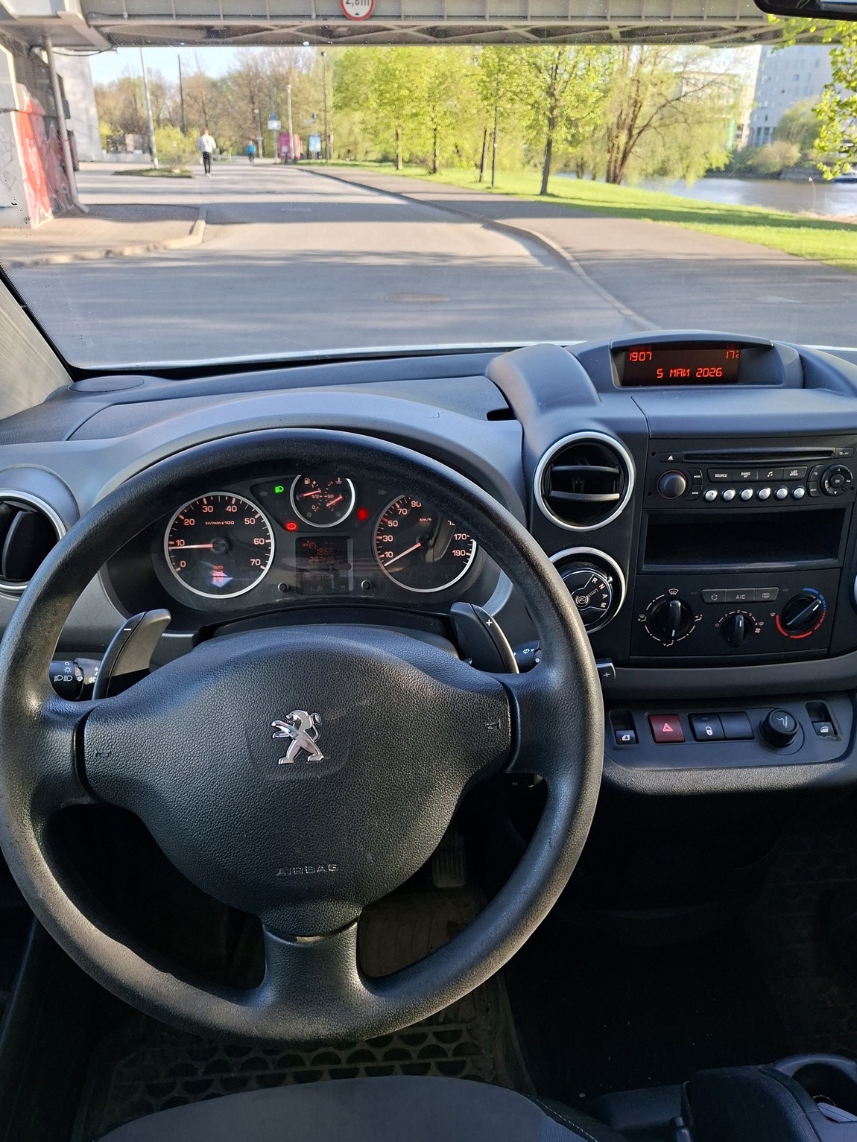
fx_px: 792
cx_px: 431
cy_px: 563
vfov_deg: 71.6
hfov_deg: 56.8
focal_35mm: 24
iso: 50
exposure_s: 1/133
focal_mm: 5.54
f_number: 1.8
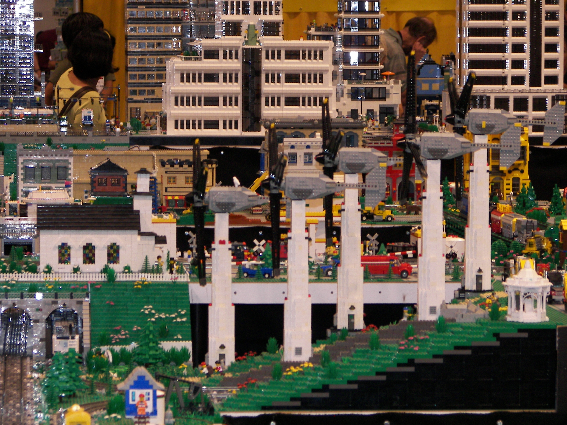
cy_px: 212
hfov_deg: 11.4
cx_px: 284
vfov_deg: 8.5
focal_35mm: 174
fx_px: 2850
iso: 125
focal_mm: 28.8
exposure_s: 1/50
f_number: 3.6
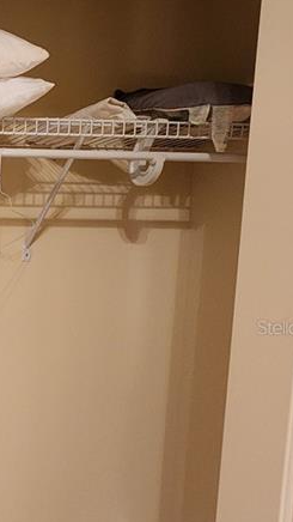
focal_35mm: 39
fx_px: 539
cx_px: -196
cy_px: 327
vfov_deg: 51.1
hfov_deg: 22.2
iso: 500
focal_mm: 2.2
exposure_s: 1/30
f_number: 2.2
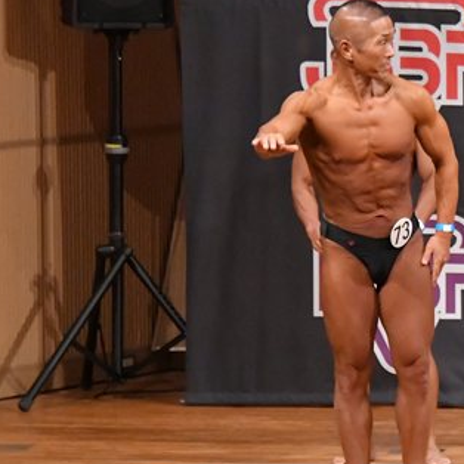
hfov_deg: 4.1
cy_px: 273
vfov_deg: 4.1
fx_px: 6430
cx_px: 534
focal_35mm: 424
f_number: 5.6
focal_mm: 135
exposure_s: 1/400
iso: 9000
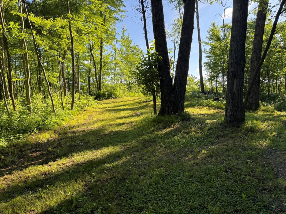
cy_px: 107
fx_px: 198
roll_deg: +1.1
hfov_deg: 71.6
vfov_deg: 56.8
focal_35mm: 24
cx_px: 143
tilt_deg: -4.8
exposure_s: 1/805
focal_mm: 6.76
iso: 80
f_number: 1.78
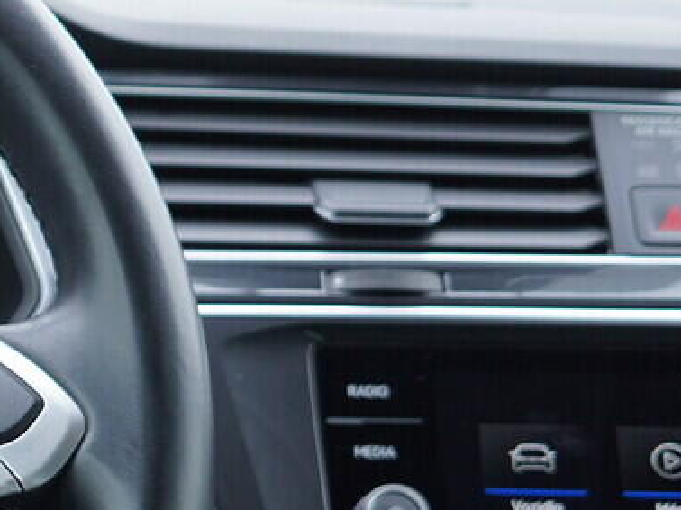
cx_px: -522
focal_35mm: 132
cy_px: 474
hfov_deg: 13.5
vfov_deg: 11.1
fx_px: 2595
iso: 200
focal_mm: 24
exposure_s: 1/40
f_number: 2.8
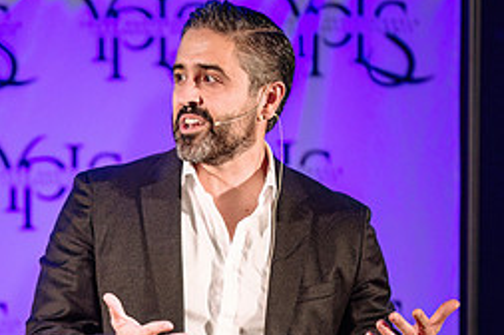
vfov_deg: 2.5
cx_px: 75
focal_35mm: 541
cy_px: 275
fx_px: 7564
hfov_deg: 3.8
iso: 1600
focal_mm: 200
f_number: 2.8
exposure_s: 1/320
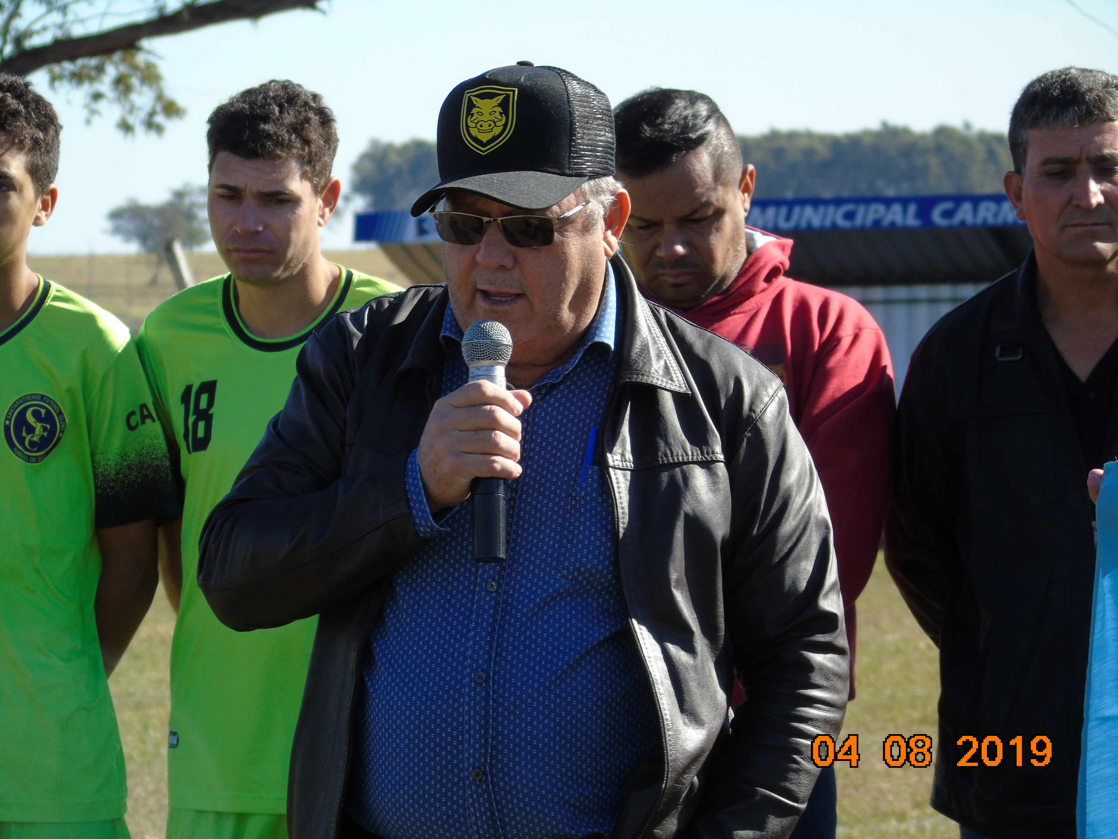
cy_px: 420
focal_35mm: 278
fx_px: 8979
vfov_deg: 5.3
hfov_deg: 7.1
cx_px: 559
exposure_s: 1/200
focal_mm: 50
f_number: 4.9
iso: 80
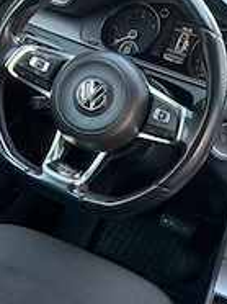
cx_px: 167
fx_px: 491
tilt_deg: -26.4
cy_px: 188
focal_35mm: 56
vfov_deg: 34.2
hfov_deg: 25.8
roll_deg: -14.9
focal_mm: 5.96
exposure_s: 1/60
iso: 320
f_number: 1.6
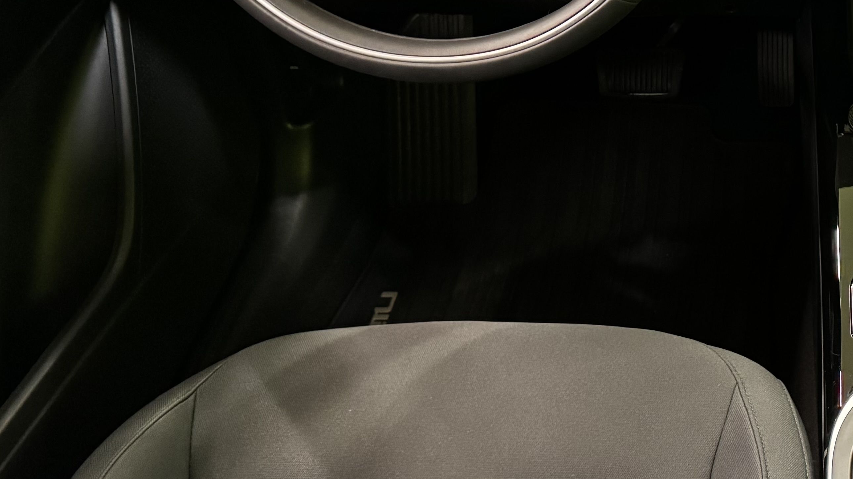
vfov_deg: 20.6
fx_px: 1312
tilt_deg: -37.3
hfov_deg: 32.3
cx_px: 909
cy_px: 139
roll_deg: -0.4
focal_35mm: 58
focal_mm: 6.76
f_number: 1.78
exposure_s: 1/33
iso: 800
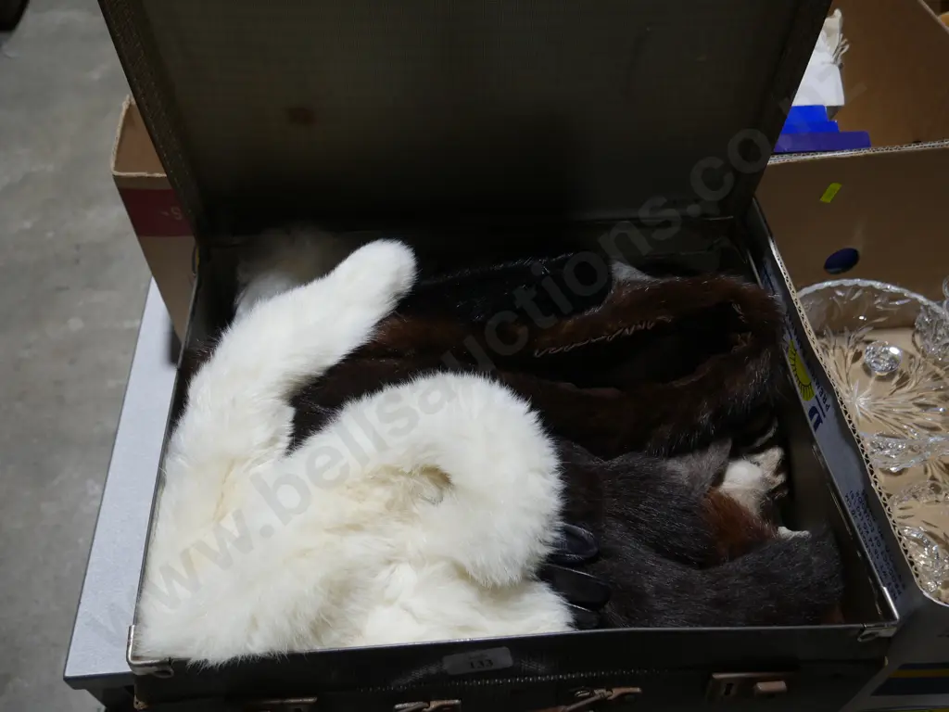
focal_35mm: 32
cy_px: 356
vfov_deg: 44.2
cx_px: 474
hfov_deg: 56.8
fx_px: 877
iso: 200
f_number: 3.6
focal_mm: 16
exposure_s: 1/100
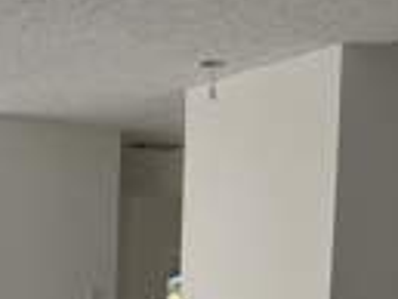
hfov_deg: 21.4
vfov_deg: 15.5
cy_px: 430
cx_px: 22
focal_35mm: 89
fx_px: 1024
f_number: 1.78
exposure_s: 1/822
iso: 80
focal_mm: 6.76
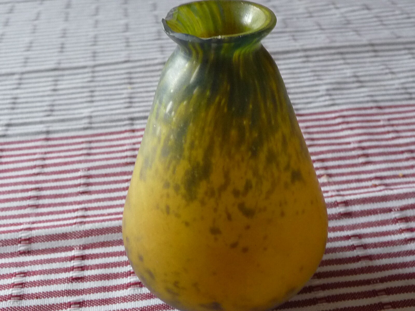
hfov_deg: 35.5
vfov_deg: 27.0
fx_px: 647
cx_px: 208
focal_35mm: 54
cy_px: 156
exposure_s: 1/30
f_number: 3.5
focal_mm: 5.3
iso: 250
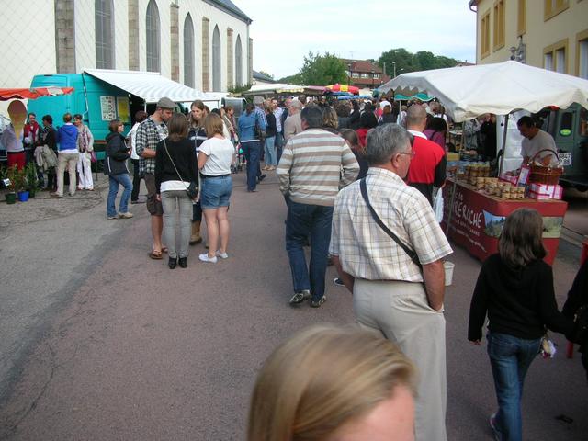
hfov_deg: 52.6
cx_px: 294
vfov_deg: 40.7
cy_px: 220
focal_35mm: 35
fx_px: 595
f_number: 2.8
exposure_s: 1/203
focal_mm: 5.8
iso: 50
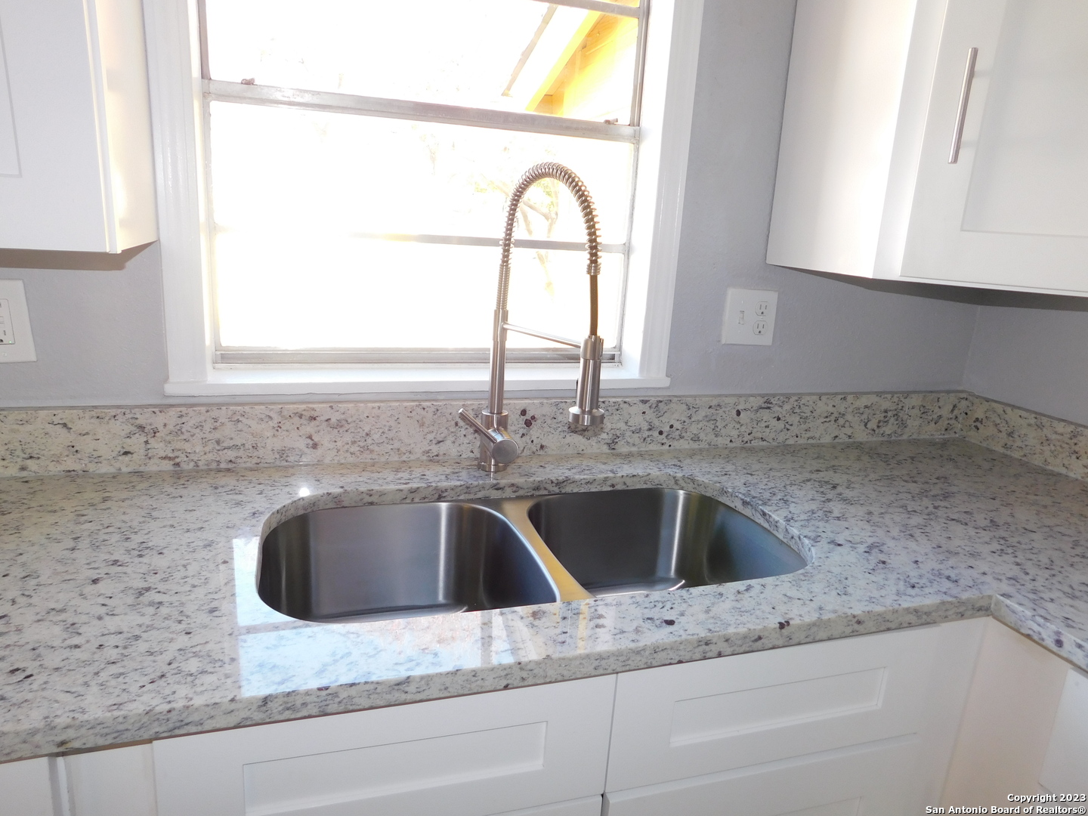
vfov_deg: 58.9
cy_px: 408
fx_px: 723
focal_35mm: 23
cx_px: 544
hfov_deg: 73.9
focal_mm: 4
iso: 125
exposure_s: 1/50
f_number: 3
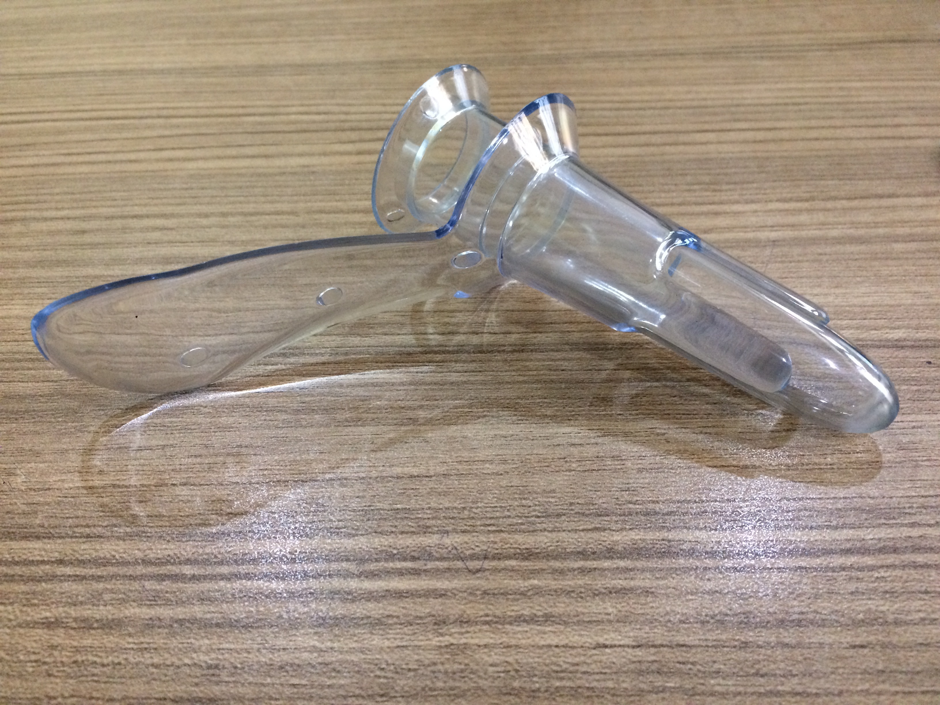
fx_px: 787
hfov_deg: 61.7
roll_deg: +3.0
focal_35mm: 29
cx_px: 470
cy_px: 352
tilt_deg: -42.2
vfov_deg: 48.2
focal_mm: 4.15
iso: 320
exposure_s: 1/33
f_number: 2.2
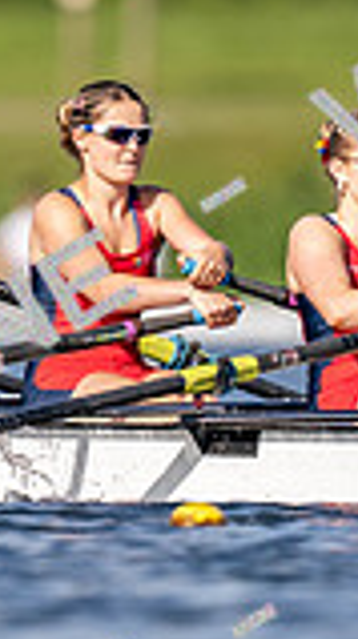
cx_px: 16
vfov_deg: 0.9
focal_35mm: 2294
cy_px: 217
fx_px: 38858
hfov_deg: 0.5
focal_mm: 600
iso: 220
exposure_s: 1/2500
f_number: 4
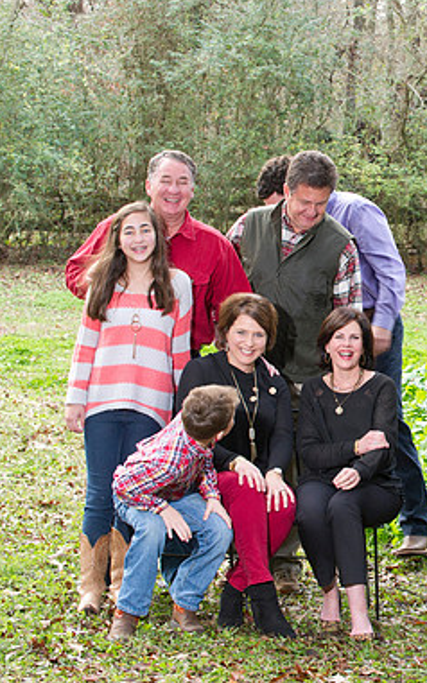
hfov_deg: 10.2
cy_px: 339
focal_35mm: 127
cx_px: 466
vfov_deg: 16.4
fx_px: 2366
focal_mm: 82
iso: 1250
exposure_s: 1/125
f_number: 6.3
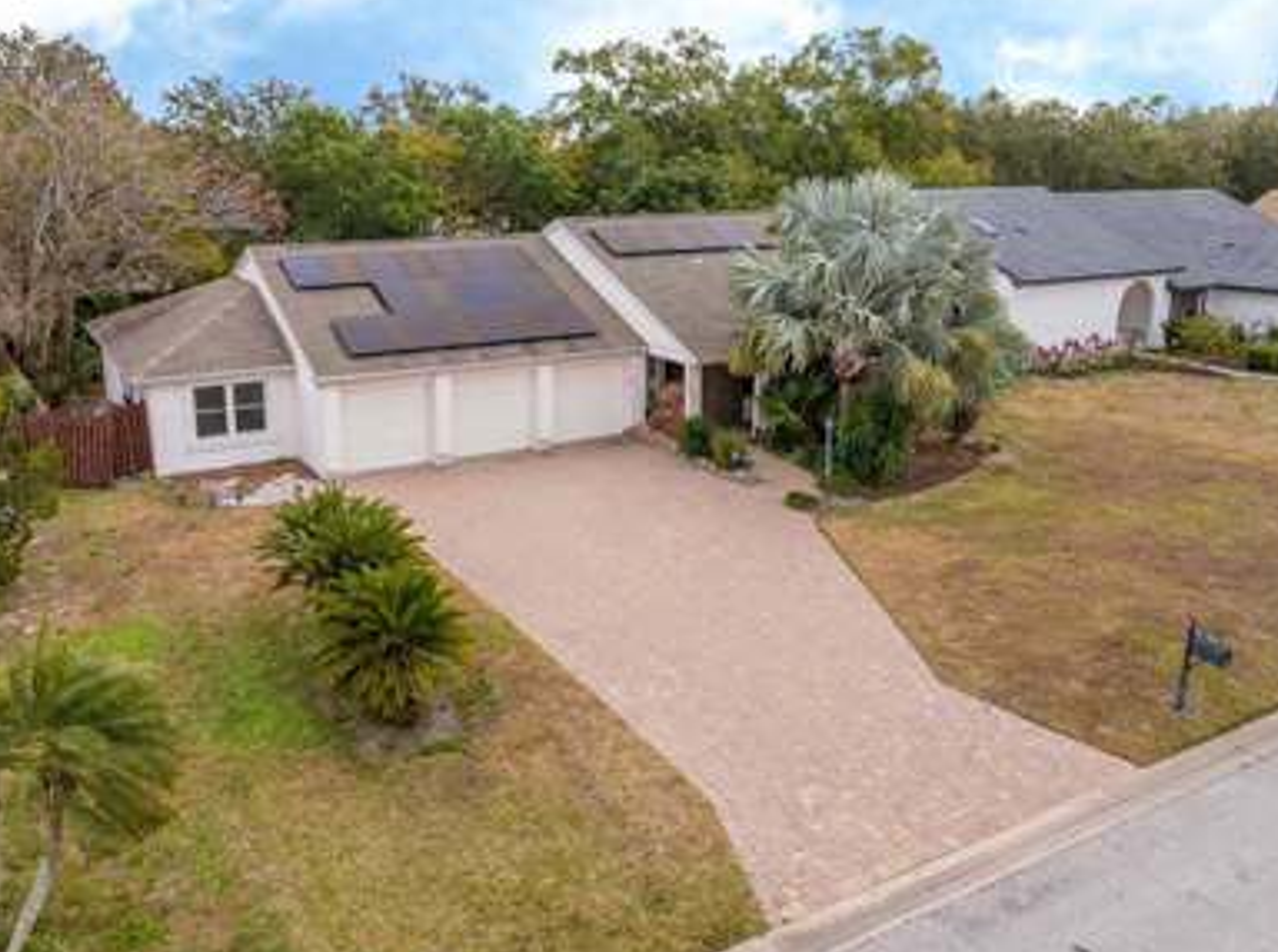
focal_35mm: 30
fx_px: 1105
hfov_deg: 59.9
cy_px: 409
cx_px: 569
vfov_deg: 46.5
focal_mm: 12.29
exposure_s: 1/240
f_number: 2.8
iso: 180
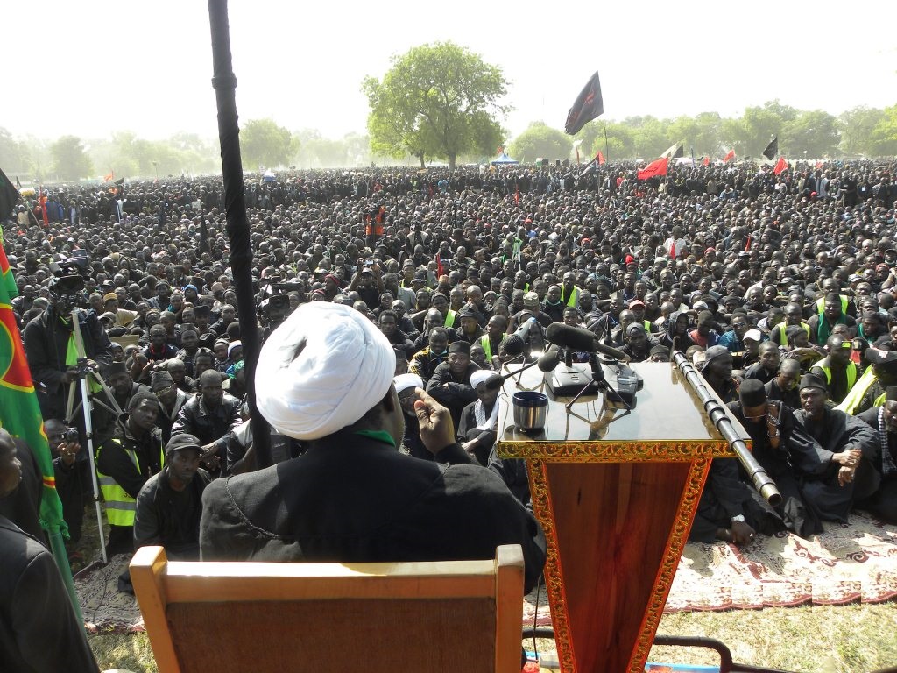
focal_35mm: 26
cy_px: 336
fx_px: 674
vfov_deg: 53.1
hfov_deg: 67.3
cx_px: 448
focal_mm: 4.6
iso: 64
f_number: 4
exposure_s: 1/170
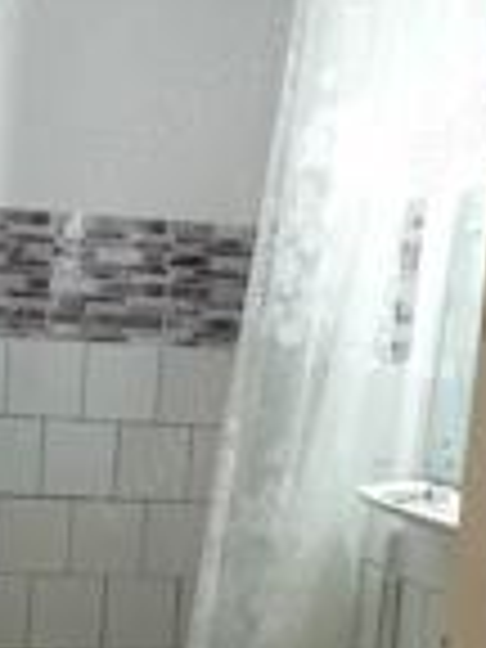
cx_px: 76
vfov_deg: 26.7
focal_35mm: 72
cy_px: 486
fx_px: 1348
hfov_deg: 20.1
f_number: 1.8
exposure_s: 1/33.3
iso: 160
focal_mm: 3.6
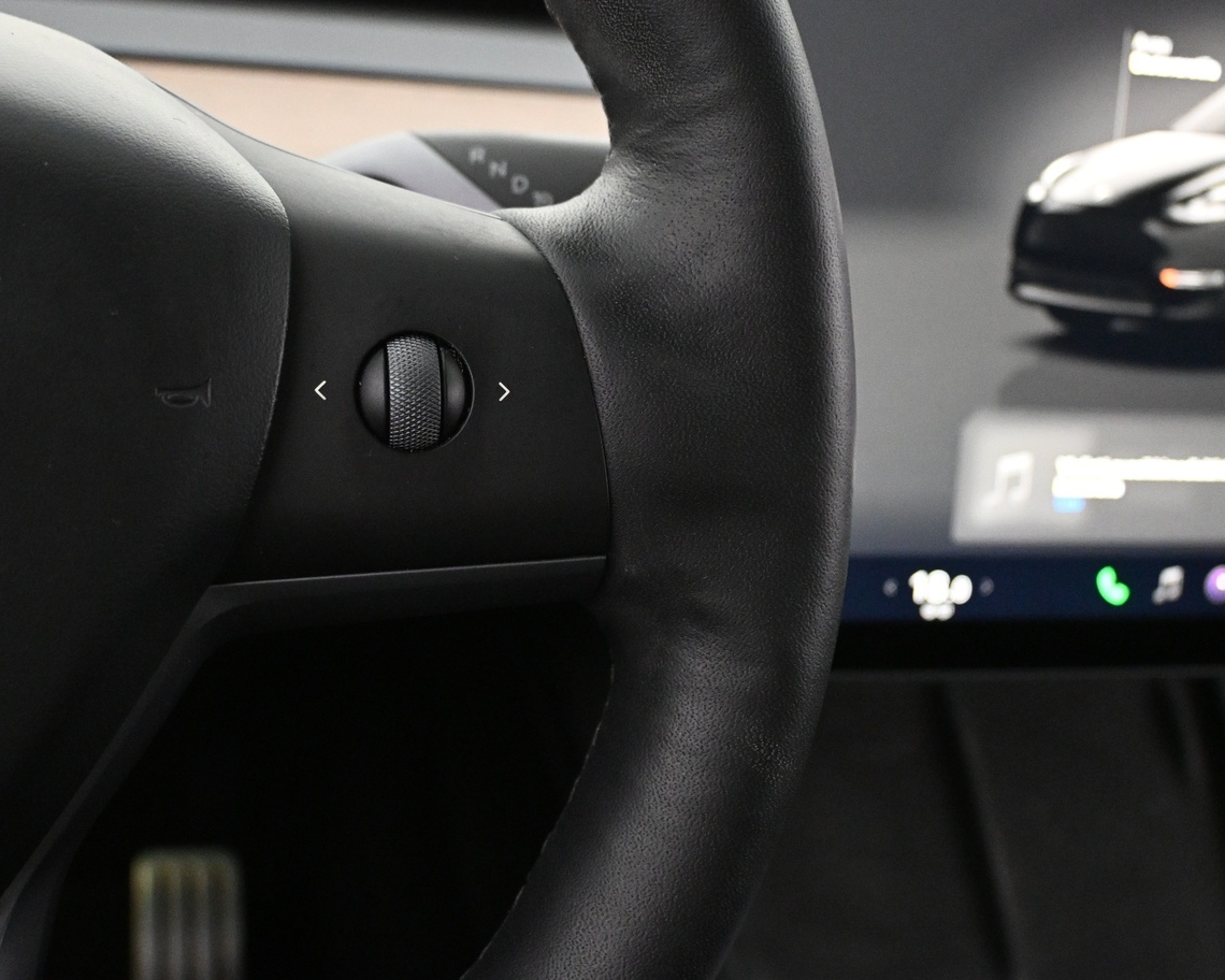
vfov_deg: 30.8
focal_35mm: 49
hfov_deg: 38.0
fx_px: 1777
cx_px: 597
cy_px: 449
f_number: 4.2
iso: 4000
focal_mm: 24.5
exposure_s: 1/40
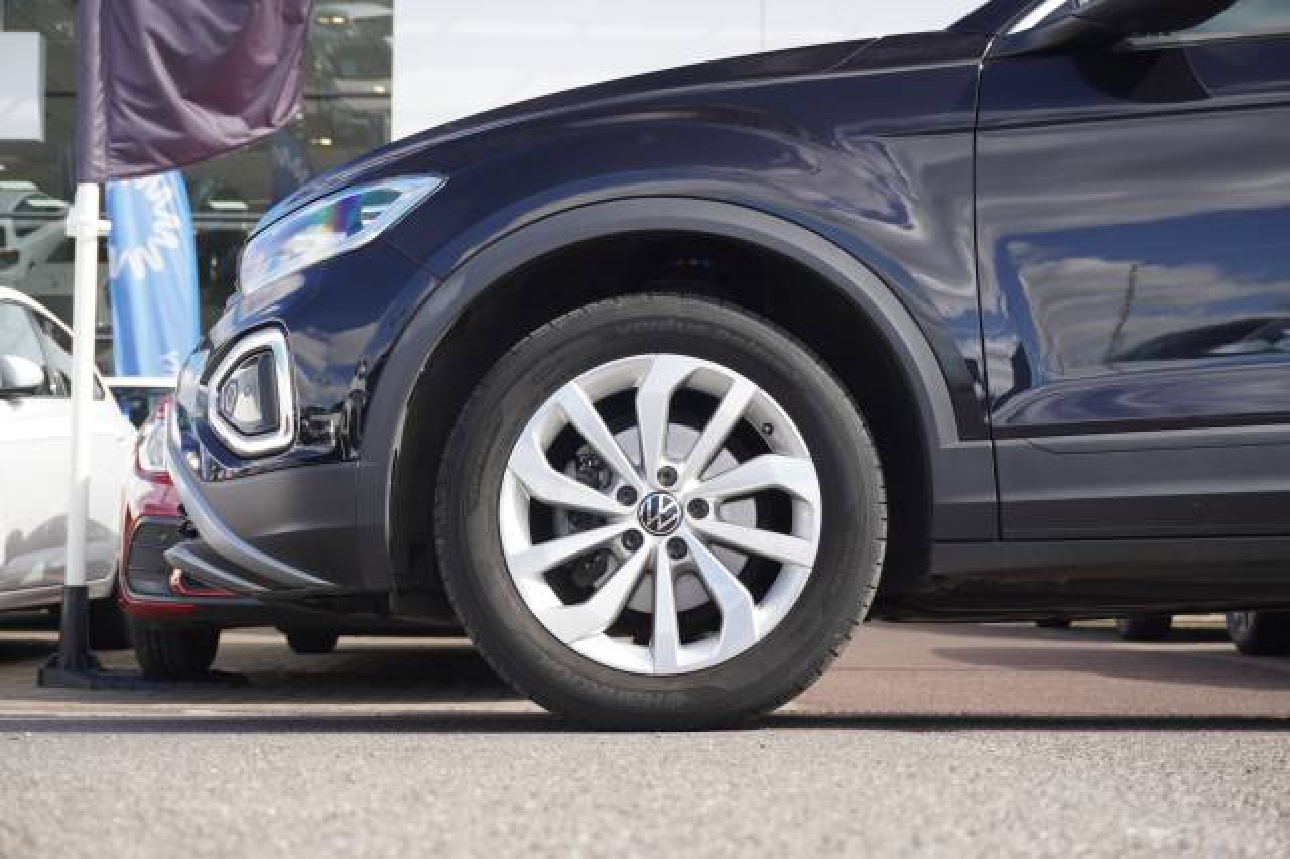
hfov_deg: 32.6
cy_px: 430
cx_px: 645
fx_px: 2203
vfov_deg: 22.1
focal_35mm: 62
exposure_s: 1/80
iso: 100
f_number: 5.6
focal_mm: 41
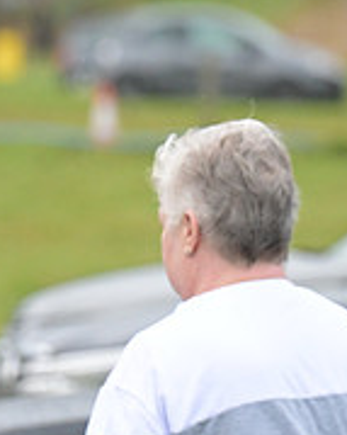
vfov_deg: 2.1
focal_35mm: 911
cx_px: -318
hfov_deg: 1.7
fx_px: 11705
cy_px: 216
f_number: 4
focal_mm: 200
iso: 2500
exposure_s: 1/1250
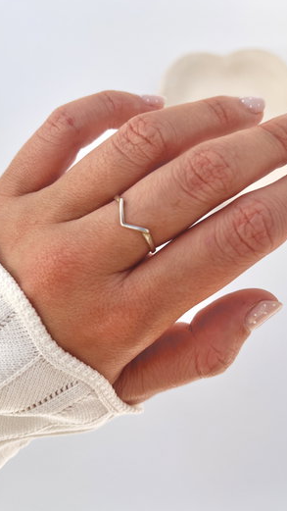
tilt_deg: -78.1
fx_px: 392
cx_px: 168
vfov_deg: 66.1
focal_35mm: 29
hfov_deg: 40.0
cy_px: 256
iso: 50
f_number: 1.5
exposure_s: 1/2252
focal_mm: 5.7
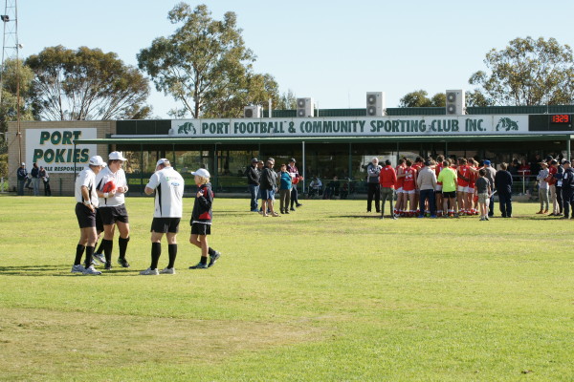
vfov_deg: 13.0
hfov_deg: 19.5
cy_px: 191
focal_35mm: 105
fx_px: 1674
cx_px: 287
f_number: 11
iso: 200
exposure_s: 1/200
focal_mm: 70
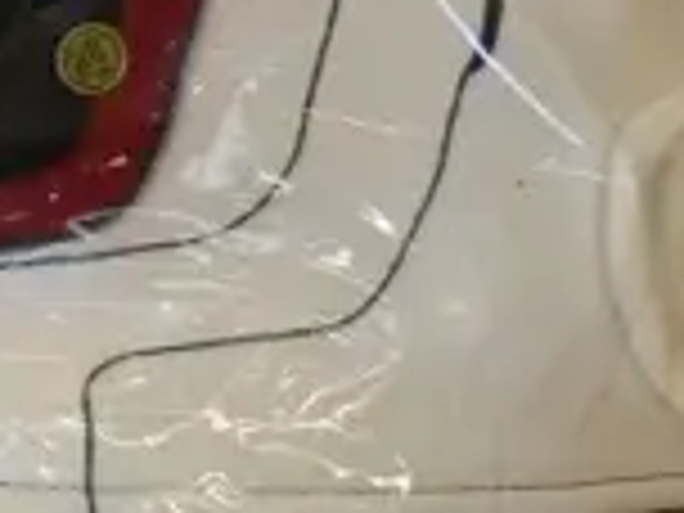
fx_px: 5849
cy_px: -68
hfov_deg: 6.2
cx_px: -1264
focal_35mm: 296
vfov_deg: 5.0
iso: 1250
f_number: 4.2
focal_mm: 22
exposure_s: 1/60
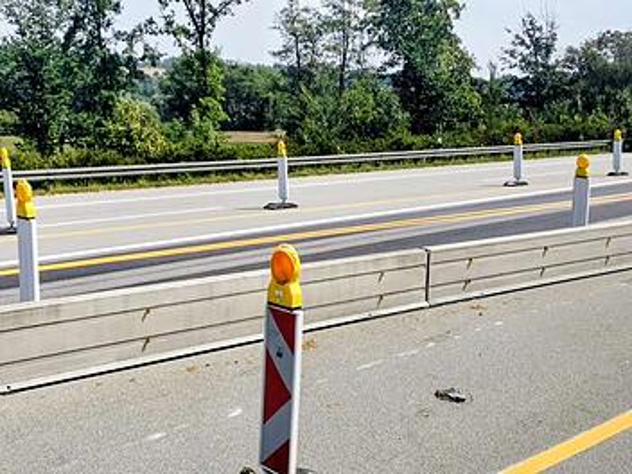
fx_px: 858
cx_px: 316
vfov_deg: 30.9
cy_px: 237
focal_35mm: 47
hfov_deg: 40.4
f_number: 1.8
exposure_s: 1/699
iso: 50
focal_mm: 4.75
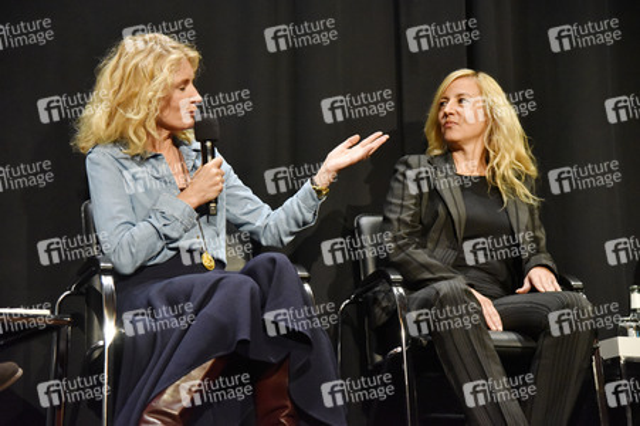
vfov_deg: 16.6
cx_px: 320
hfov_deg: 24.8
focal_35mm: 82
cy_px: 213
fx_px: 1457
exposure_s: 1/100
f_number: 4.5
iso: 6400
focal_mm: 82
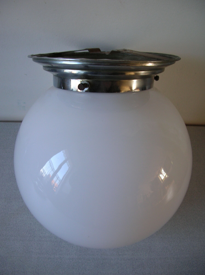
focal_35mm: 35
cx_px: 102
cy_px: 138
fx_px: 277
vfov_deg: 52.7
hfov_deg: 40.7
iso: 50
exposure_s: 1/17.7
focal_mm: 5.8
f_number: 2.8
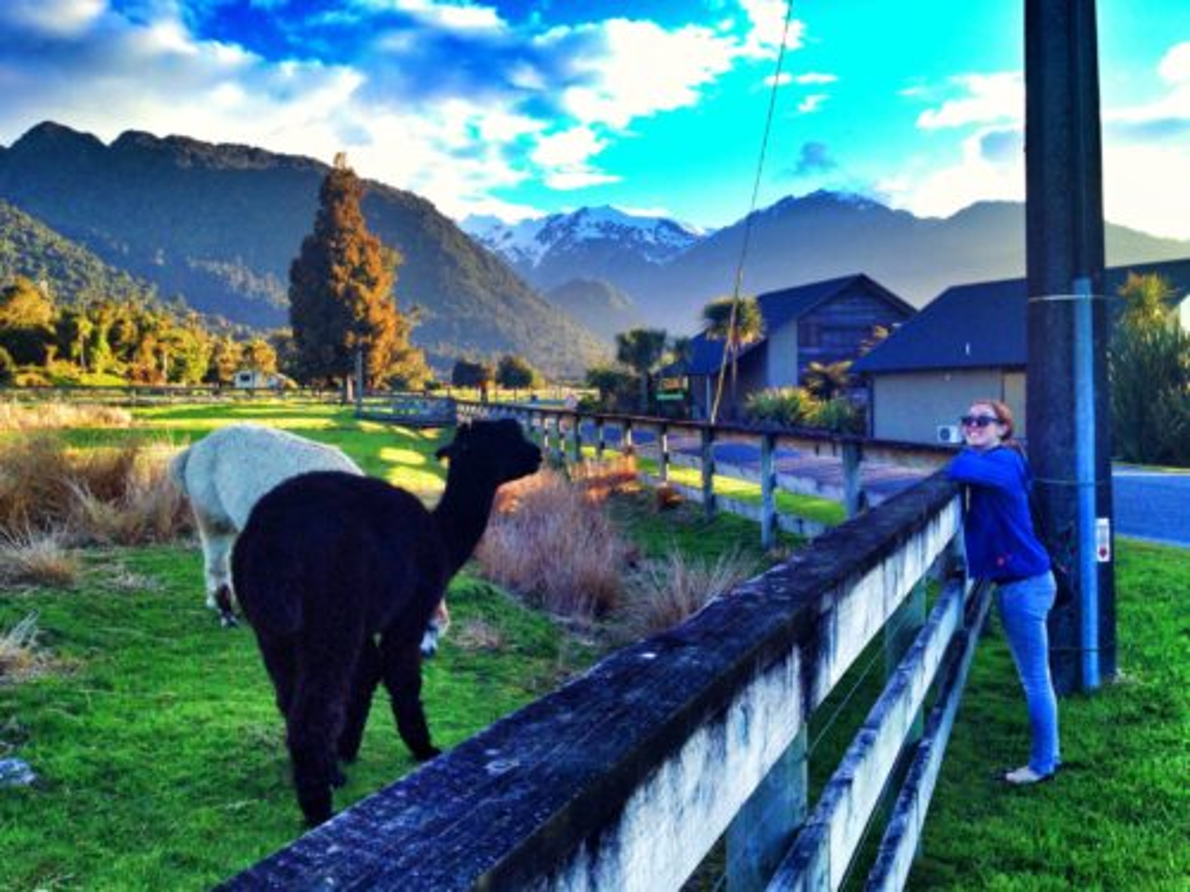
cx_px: 595
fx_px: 1203
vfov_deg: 40.7
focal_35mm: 35
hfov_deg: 52.6
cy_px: 446
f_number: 2.4
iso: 50
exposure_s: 1/468
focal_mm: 4.28
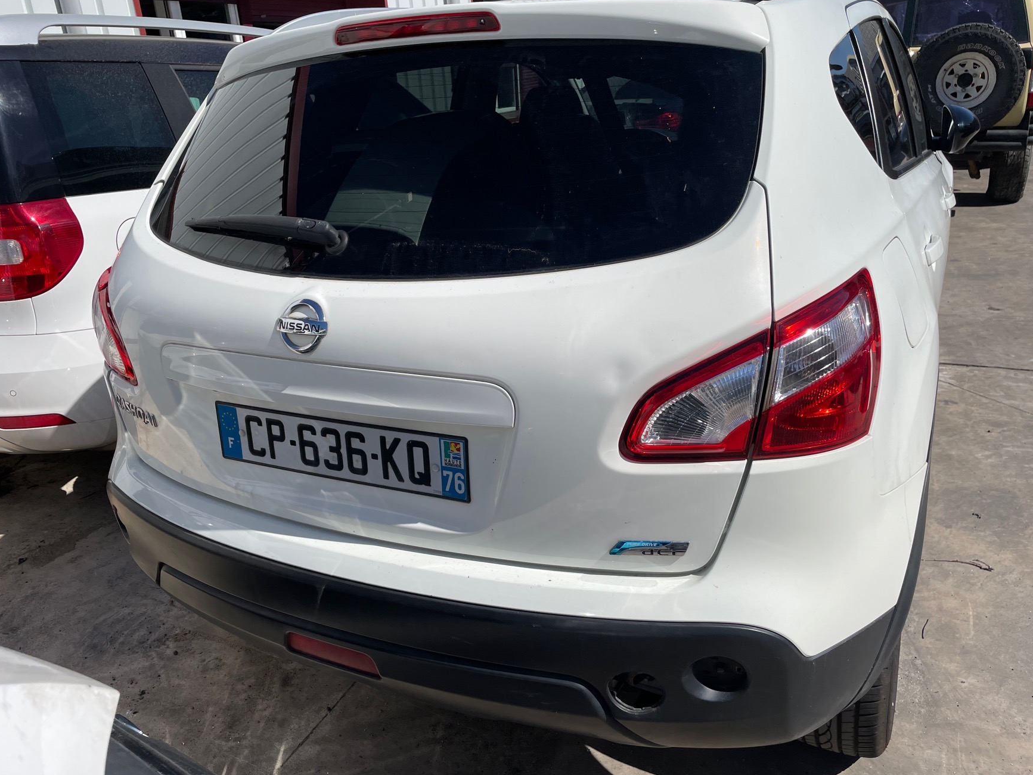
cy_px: 395
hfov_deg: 65.3
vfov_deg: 51.4
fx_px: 806
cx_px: 524
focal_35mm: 27
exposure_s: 1/7813
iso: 32
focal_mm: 4.2
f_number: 1.6
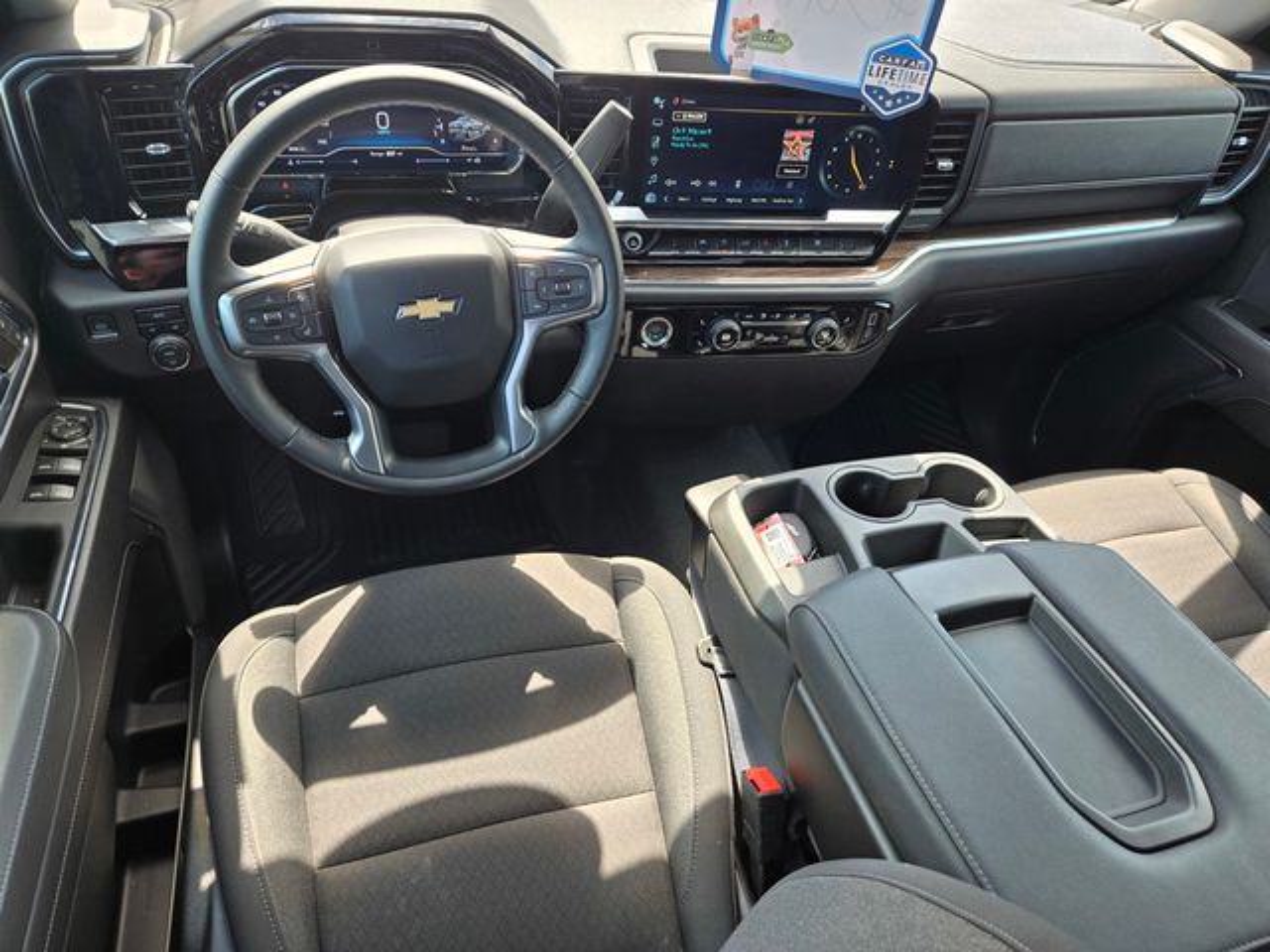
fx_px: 844
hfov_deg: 73.9
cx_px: 635
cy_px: 476
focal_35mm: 23
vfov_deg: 58.9
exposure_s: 1/180
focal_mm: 5.4
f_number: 1.8
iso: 40
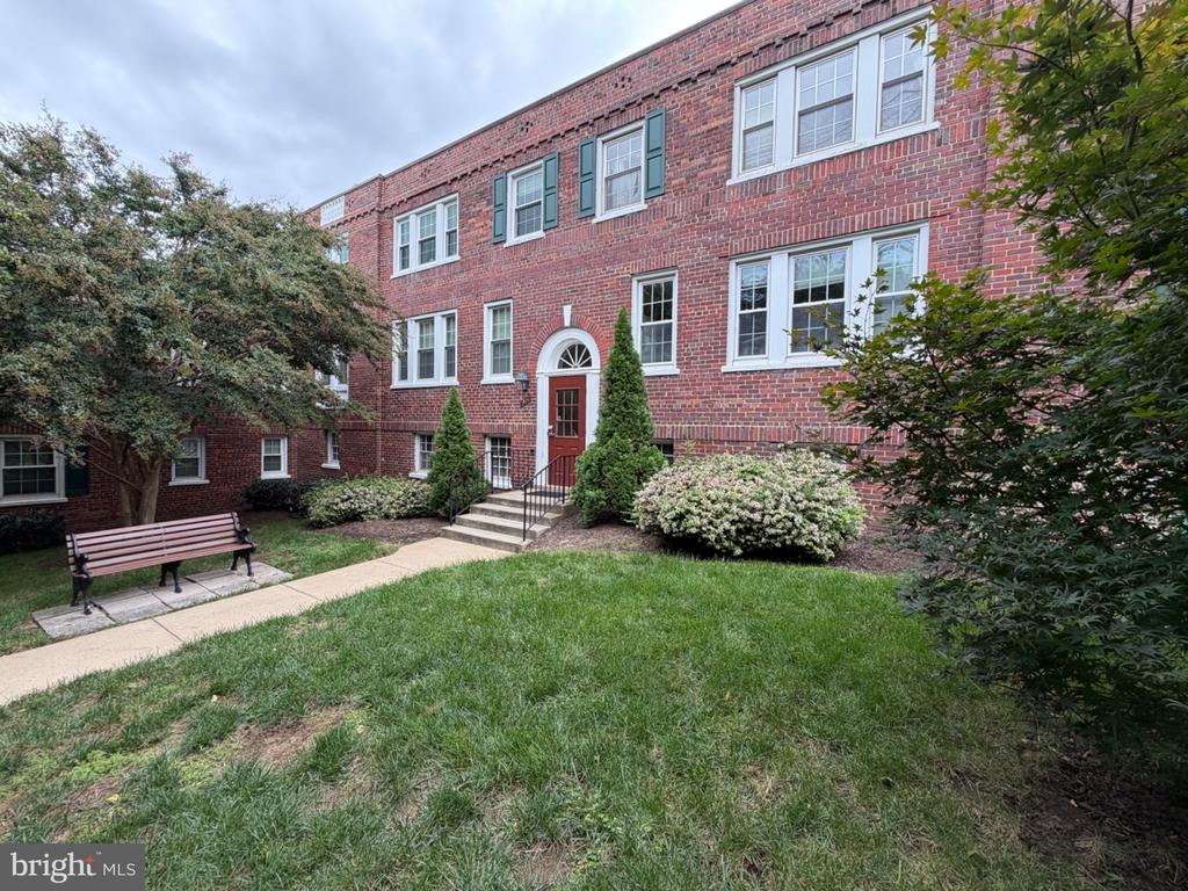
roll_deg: -0.5
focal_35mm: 14
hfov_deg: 102.1
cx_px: 594
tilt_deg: -2.3
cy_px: 446
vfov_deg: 85.7
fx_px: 480
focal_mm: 2.22
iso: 40
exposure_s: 1/195
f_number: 2.2
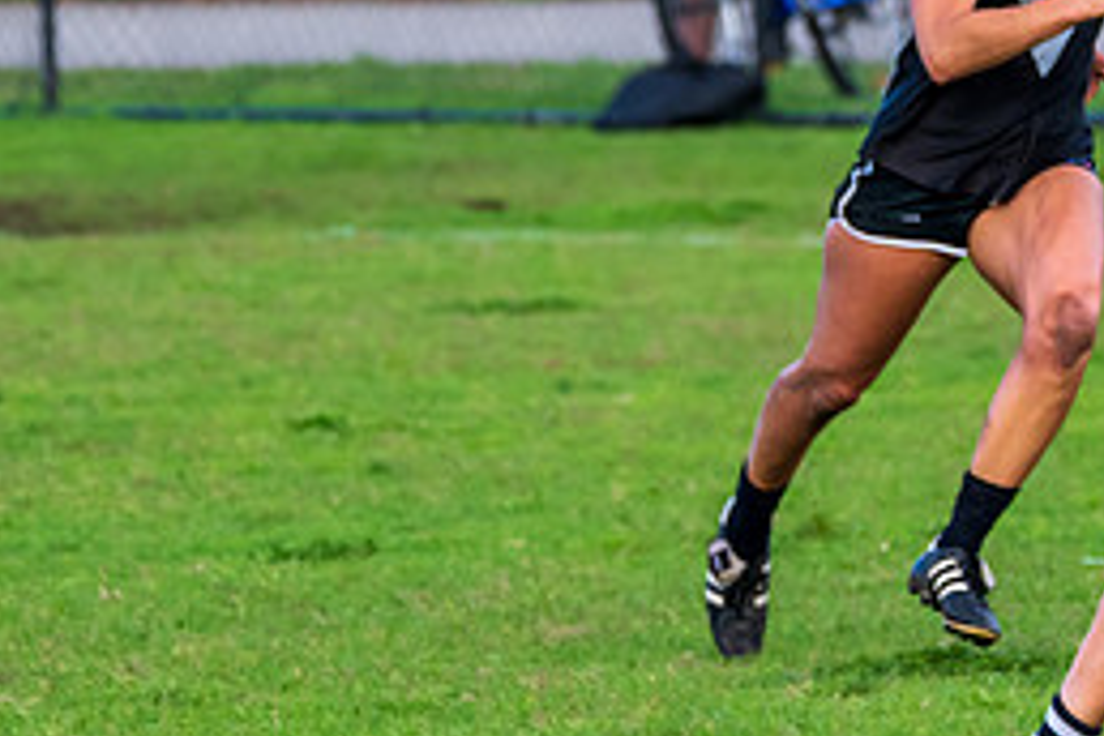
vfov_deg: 1.4
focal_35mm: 950
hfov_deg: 2.2
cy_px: -4
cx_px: 1170
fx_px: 29131
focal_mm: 300
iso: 800
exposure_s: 1/640
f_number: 8
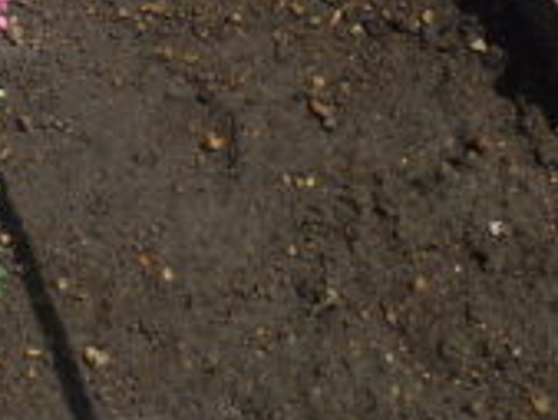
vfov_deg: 15.3
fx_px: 1516
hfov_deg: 19.1
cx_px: -190
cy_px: -55
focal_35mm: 94
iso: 125
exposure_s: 1/800
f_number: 4.2
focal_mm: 5
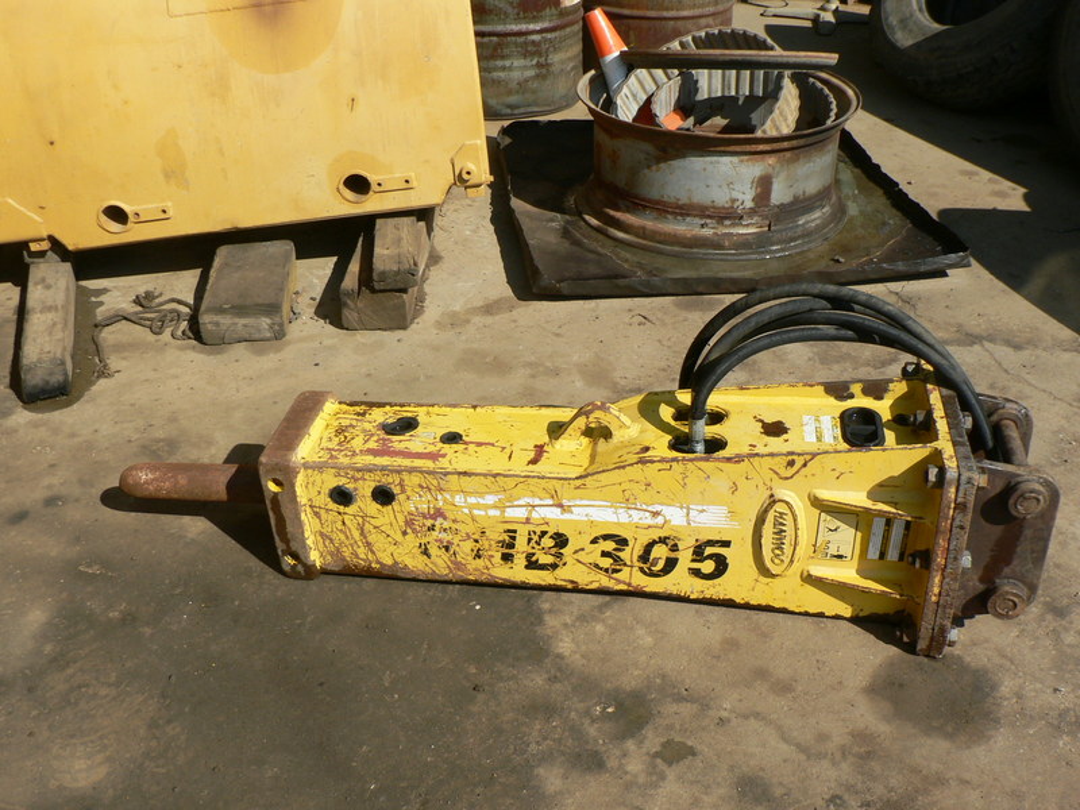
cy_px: 405
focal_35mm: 36
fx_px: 1123
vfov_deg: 39.7
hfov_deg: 51.4
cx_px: 540
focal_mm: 6
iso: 80
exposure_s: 1/400
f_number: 5
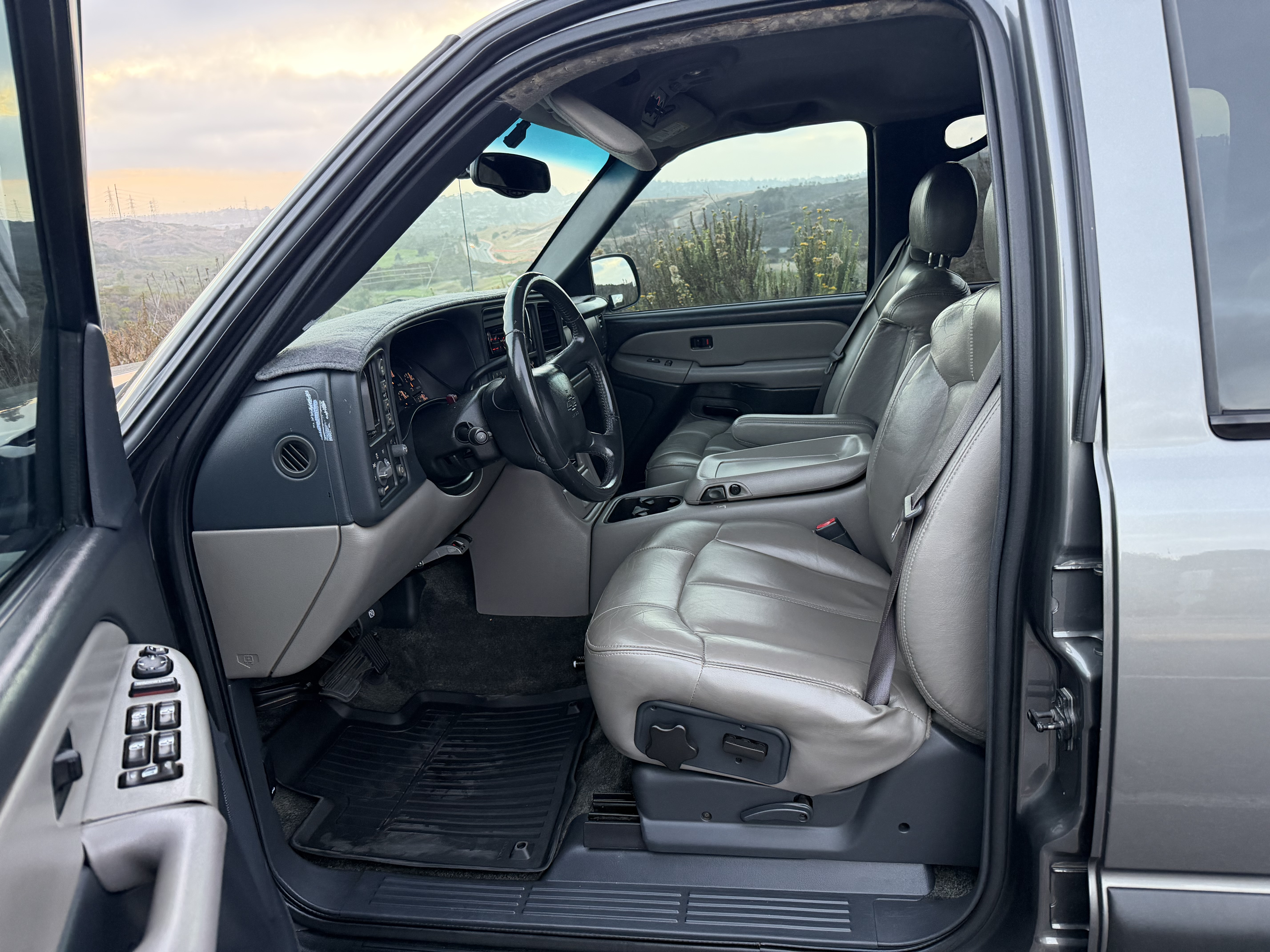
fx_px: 881
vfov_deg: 56.8
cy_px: 476
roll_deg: +2.1
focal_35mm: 24
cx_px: 635
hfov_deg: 71.6
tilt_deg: -16.5
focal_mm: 6.76
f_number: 1.78
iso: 400
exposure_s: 1/60
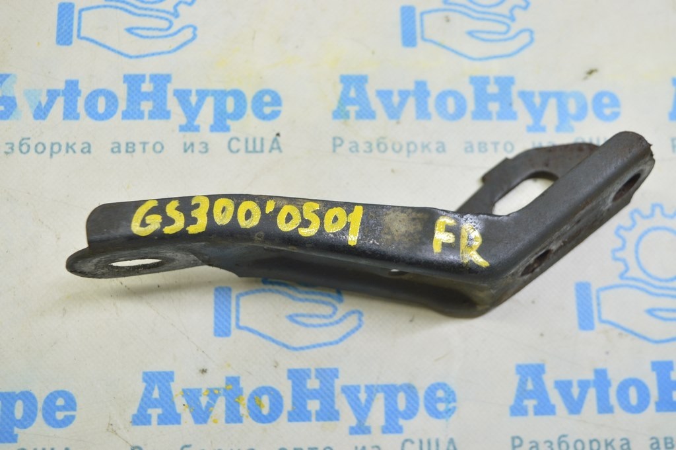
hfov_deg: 45.0
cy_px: 225
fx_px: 816
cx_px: 338
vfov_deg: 30.8
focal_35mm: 44
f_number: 5.6
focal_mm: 29
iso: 400
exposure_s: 1/20
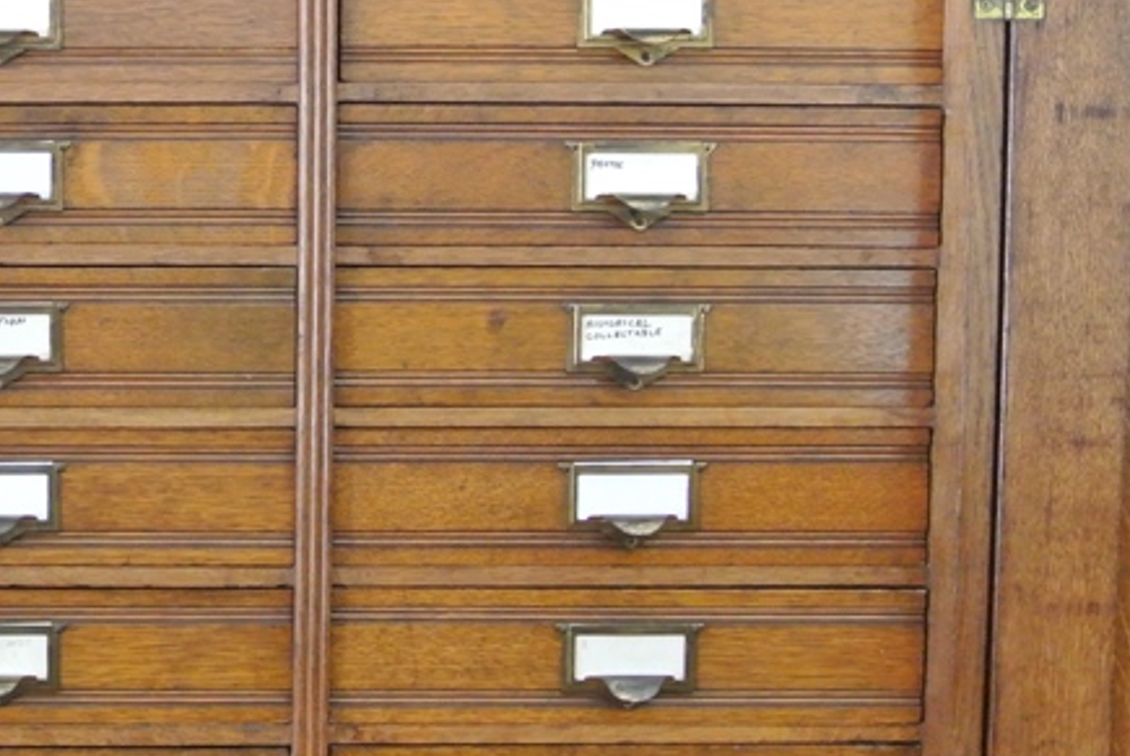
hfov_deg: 30.1
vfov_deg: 22.0
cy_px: 352
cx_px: -5
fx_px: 1948
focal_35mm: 62
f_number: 3.5
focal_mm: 10
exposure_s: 1/30
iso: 1250
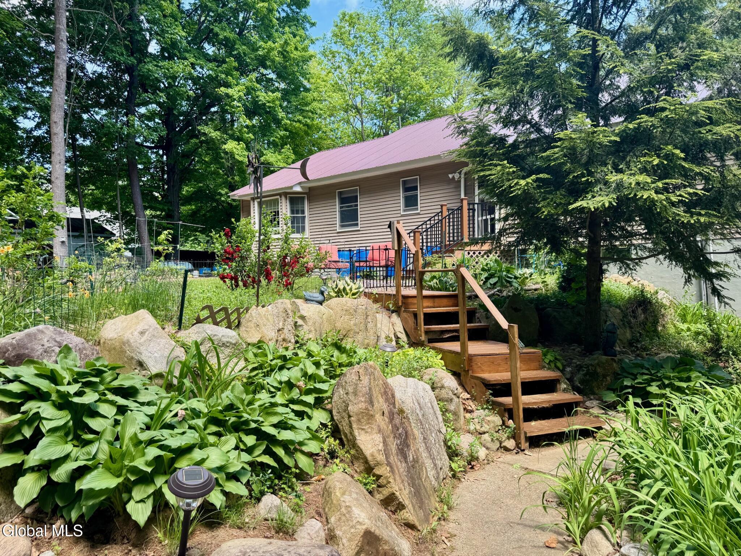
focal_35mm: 24
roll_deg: +0.6
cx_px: 370
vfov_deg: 56.8
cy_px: 278
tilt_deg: -0.5
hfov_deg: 71.6
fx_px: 514
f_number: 1.78
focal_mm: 6.76
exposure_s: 1/615
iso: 80
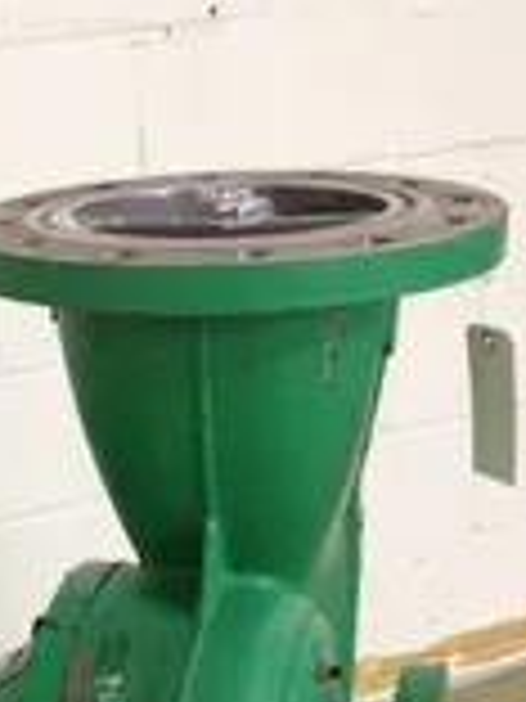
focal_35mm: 90
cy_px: 810
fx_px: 1823
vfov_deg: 20.5
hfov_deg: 15.8
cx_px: -94
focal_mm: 4.28
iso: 160
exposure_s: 1/20
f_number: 2.4
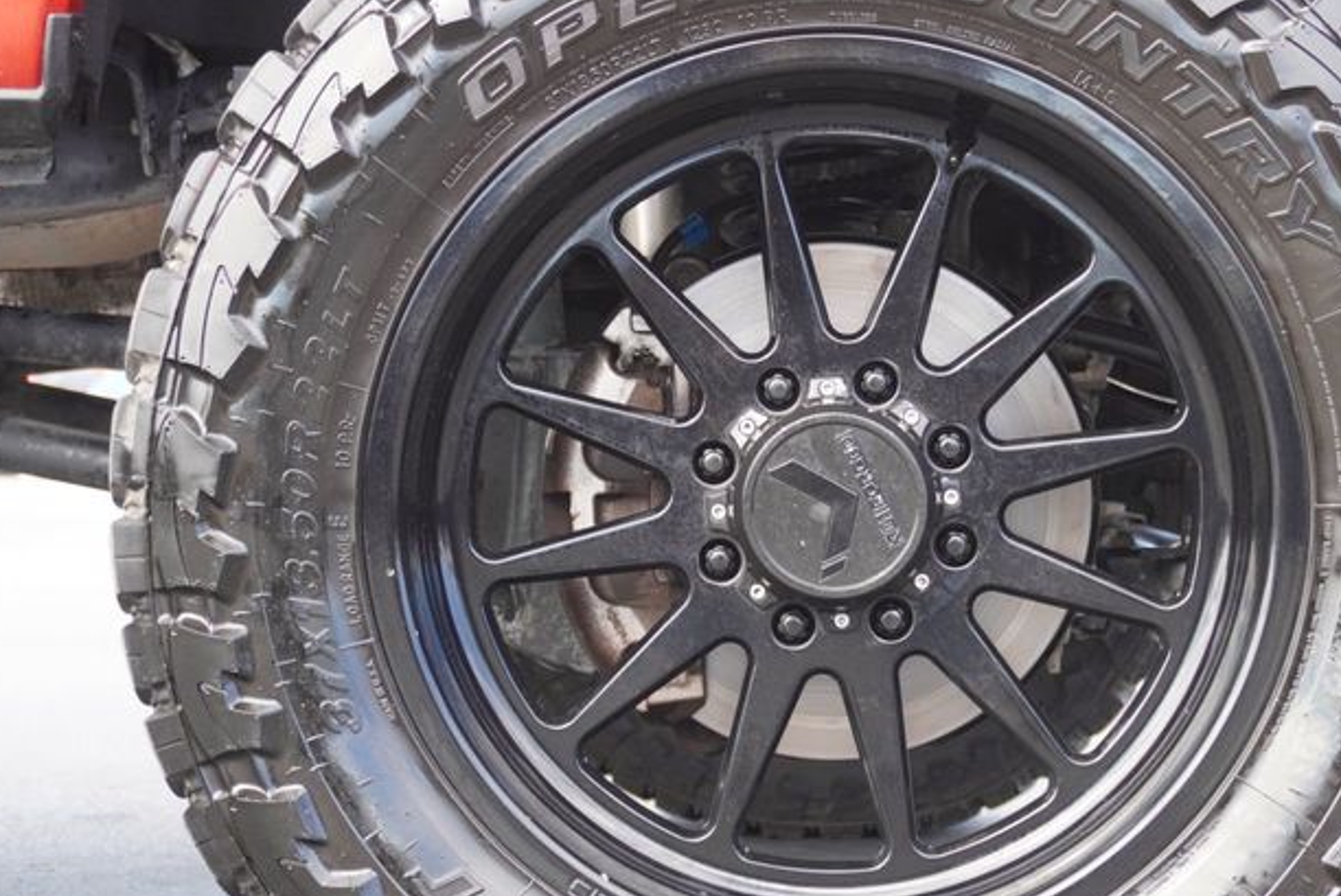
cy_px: 484
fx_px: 3088
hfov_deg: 24.4
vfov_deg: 16.5
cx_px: 826
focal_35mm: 83
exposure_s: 1/160
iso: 500
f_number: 5
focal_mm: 33
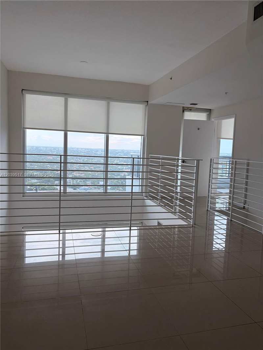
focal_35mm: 26
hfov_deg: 53.1
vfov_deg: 67.3
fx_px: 263
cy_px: 175
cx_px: 132
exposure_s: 1/239
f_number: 1.6
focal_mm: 5.96
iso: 50
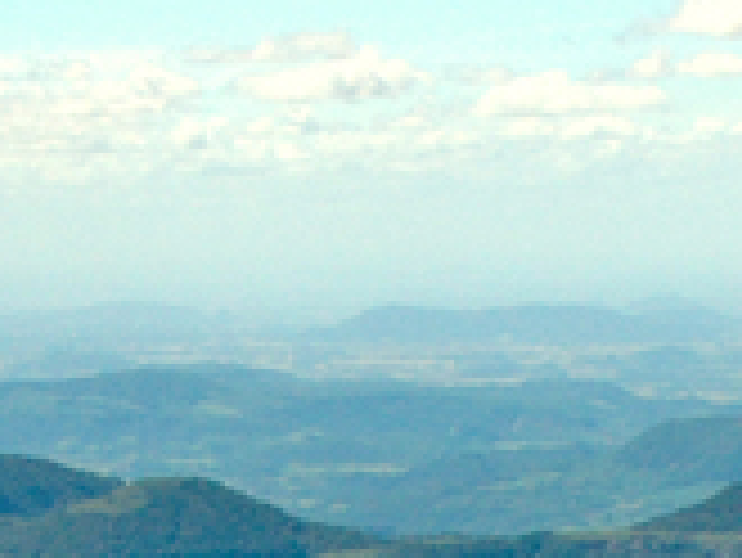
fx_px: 4674
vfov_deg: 6.4
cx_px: 207
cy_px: 1438
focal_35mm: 218
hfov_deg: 9.1
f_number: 9
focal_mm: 25
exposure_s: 1/200
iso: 400
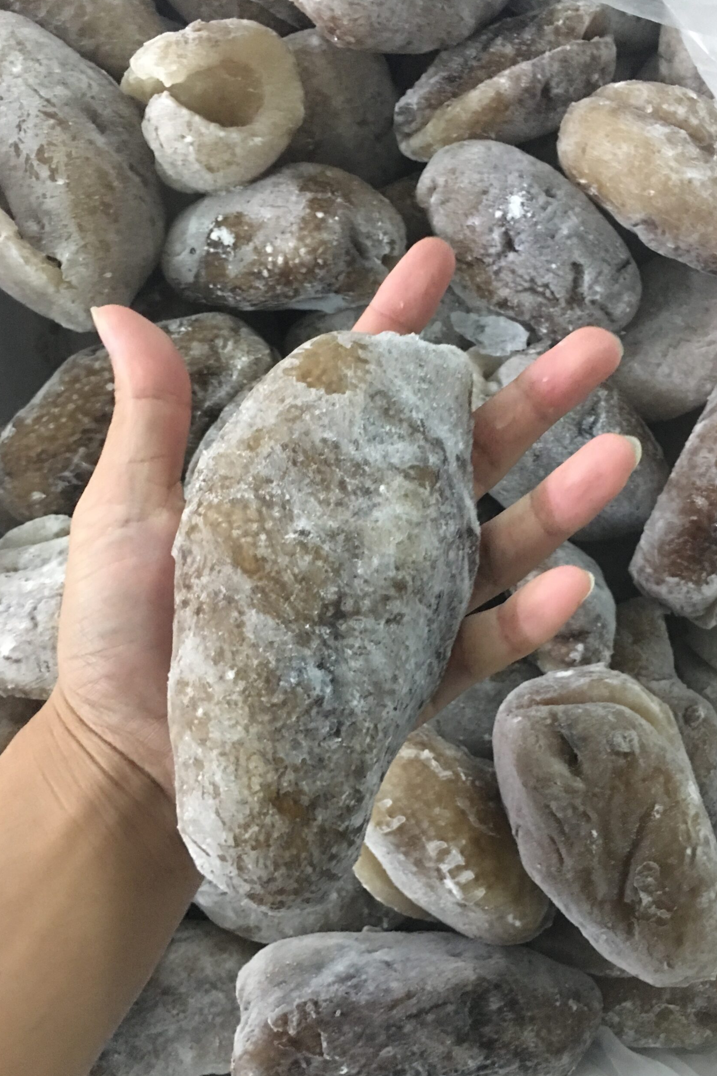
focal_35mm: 31
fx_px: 926
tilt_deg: -85.0
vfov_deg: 60.3
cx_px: 392
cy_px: 548
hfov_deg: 42.3
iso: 160
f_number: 2.2
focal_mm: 4.15
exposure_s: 1/8
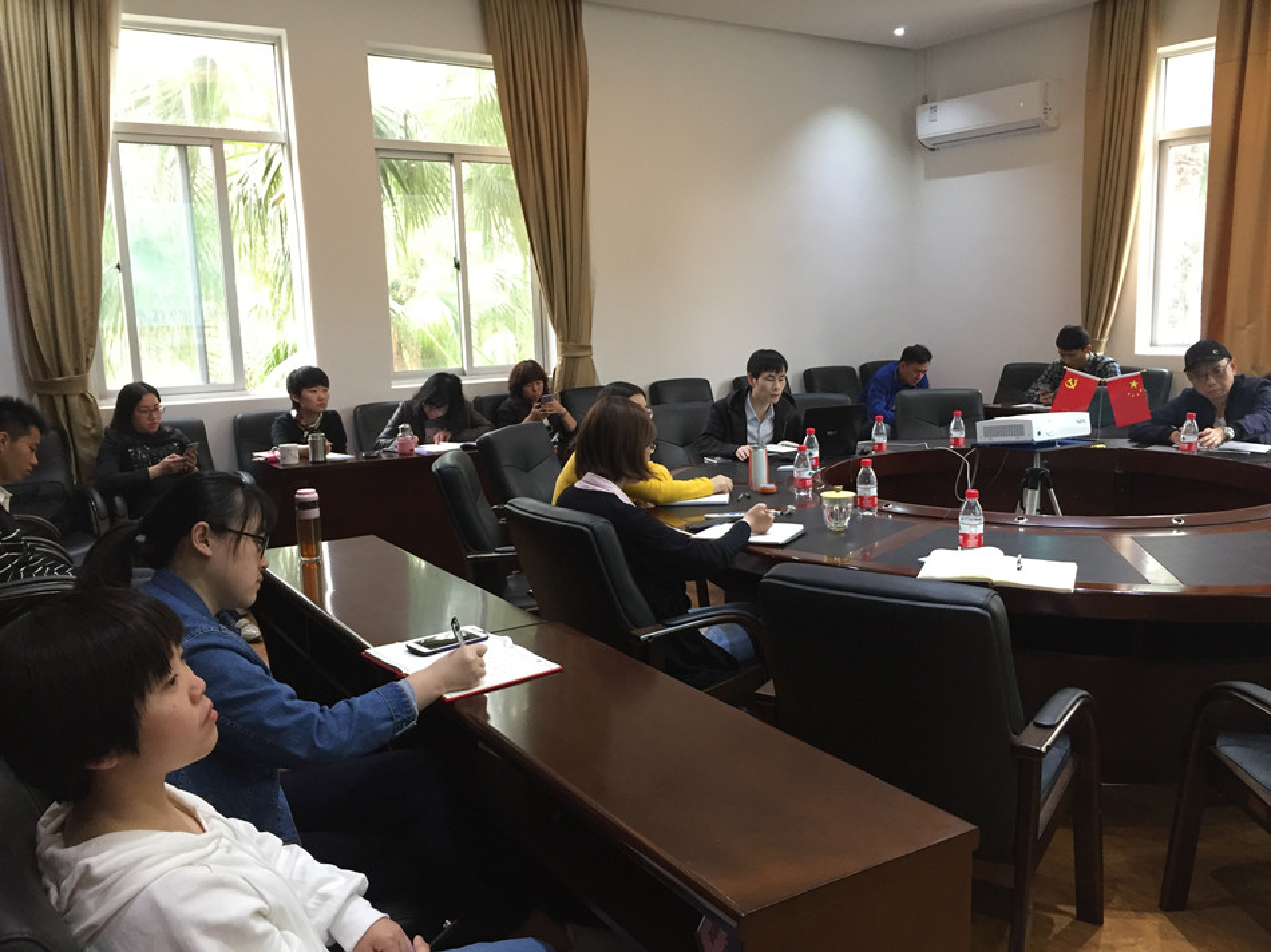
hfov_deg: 61.7
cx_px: 636
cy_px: 476
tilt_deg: -9.1
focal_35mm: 29
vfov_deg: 48.2
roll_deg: +0.3
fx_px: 1065
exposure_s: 1/33
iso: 160
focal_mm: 4.15
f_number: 2.2
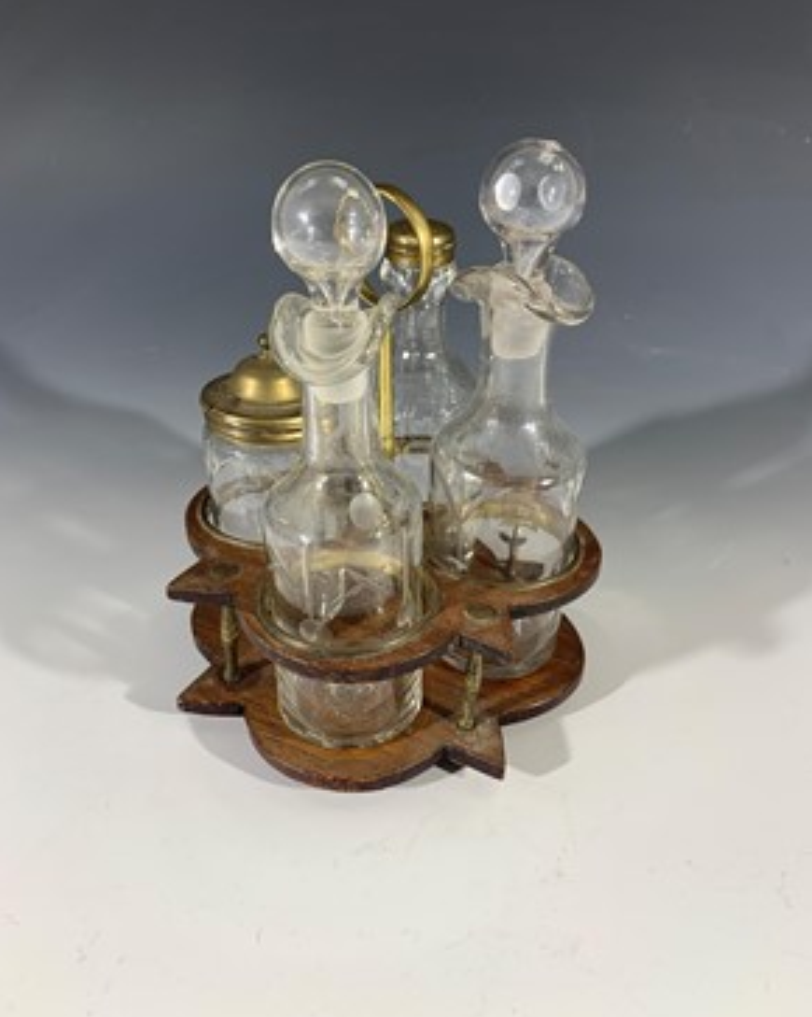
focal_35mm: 28
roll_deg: -0.7
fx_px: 842
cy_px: 501
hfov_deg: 51.5
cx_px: 395
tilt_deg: -31.7
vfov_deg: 62.2
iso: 32
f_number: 1.8
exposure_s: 1/100
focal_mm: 4.25
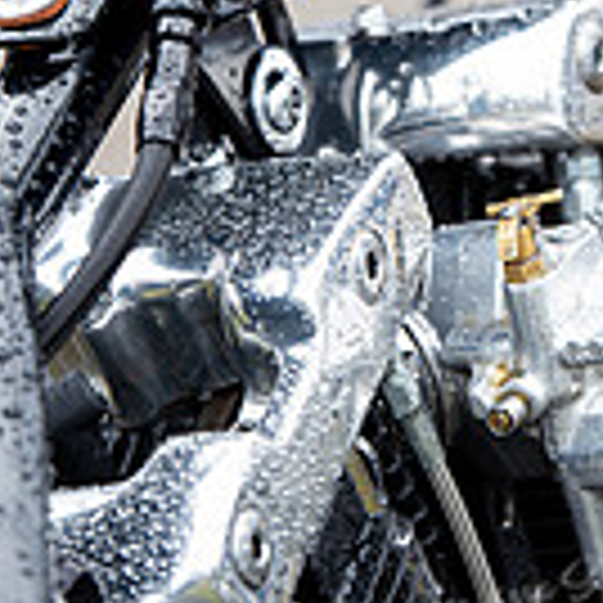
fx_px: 8159
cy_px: -90
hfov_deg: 4.2
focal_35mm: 414
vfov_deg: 4.2
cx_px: 450
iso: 800
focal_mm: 145
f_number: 10
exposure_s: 1/1600
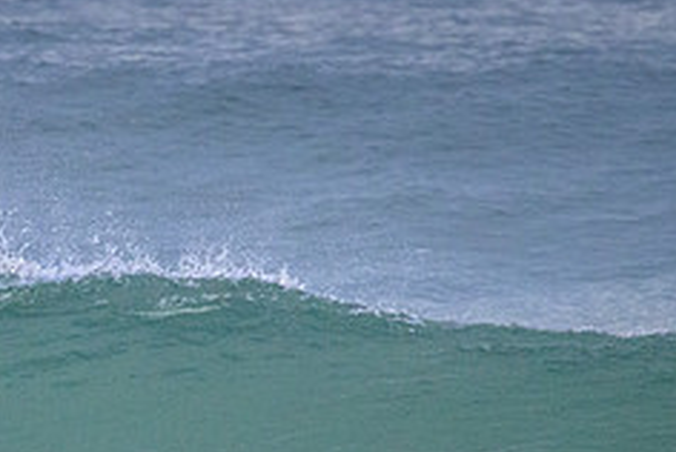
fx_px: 36944
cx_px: 95
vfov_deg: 0.7
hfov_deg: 1.0
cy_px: 493
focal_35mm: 1965
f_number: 11
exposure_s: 1/2000
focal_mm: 800
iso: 7200
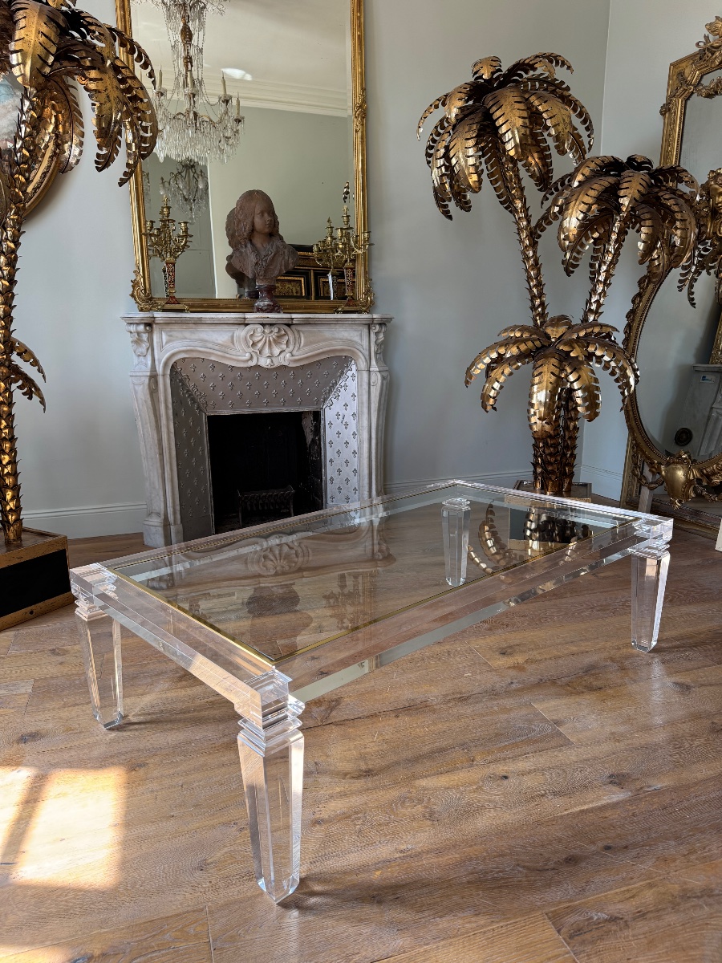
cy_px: 482
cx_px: 361
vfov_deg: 71.6
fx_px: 667
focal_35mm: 24
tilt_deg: -12.1
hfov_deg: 56.8
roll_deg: +0.6
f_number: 1.78
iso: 100
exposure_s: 1/121
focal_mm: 6.76
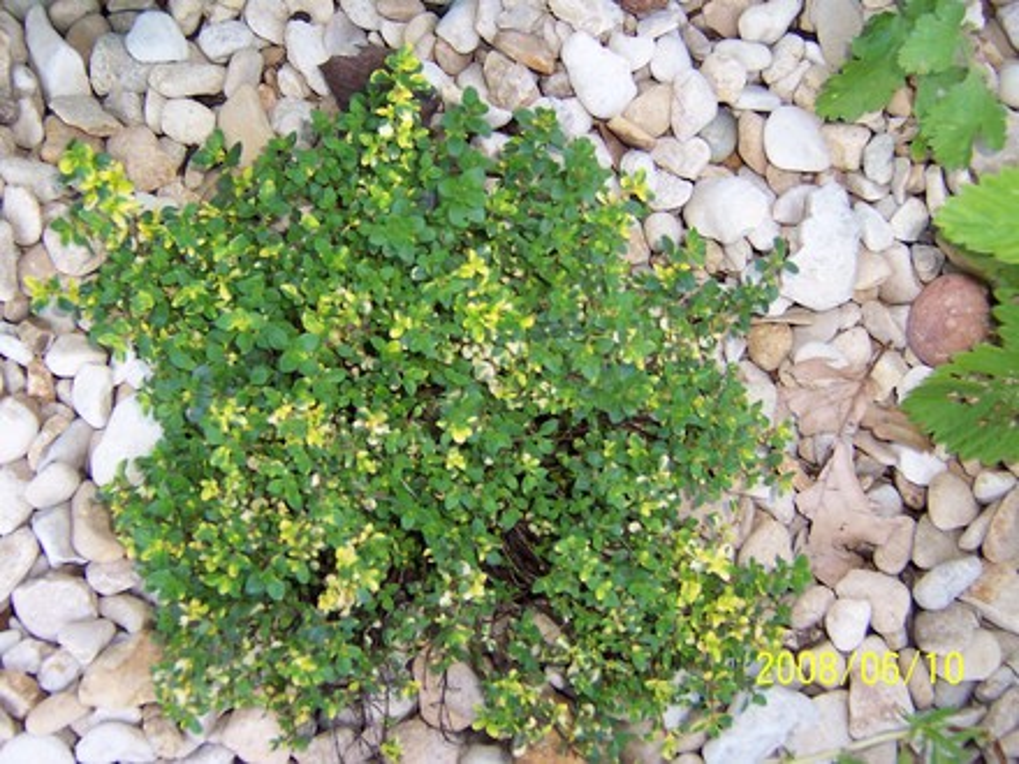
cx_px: 510
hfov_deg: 51.4
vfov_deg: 39.7
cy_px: 382
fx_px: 1060
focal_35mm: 36
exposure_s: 1/60
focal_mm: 5.6
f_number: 2.8
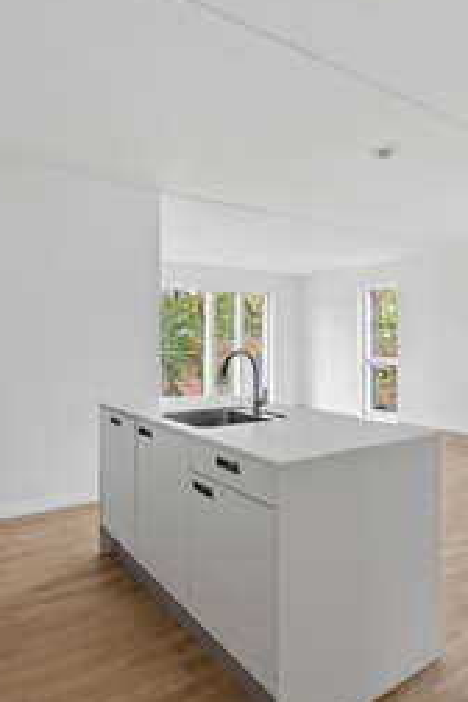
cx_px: 318
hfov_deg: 50.2
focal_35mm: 25
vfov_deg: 71.4
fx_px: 487
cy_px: 326
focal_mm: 10
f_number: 8
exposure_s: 1/25
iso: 200
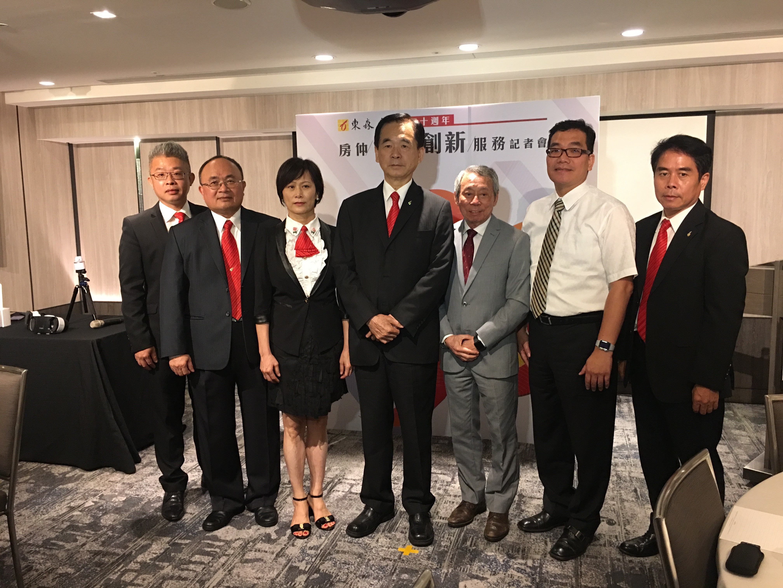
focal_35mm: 29
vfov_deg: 48.2
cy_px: 294
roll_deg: +1.2
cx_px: 392
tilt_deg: -5.9
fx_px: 656
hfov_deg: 61.7
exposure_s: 1/15
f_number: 2.2
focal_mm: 4.15
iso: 100
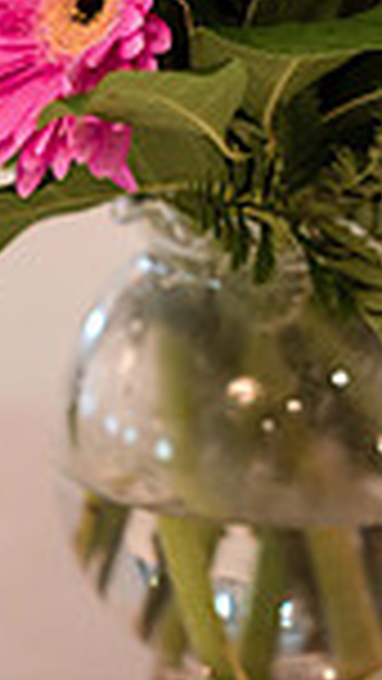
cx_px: 251
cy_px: -189
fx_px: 7379
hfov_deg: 3.0
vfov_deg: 5.2
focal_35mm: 410
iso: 320
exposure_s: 1/160
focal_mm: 85
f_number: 1.8
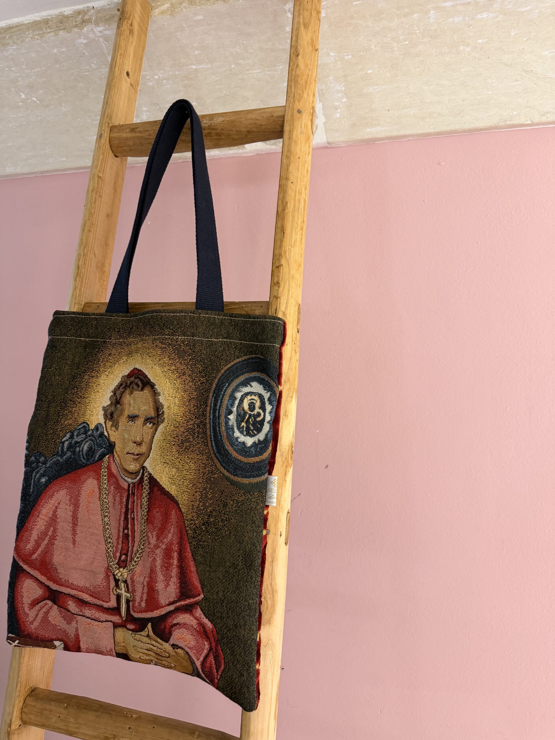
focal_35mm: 24
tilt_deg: -8.9
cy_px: 370
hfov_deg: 56.8
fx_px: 513
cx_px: 278
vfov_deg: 71.6
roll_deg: +1.3
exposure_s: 1/50
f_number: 1.78
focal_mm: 6.76
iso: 200
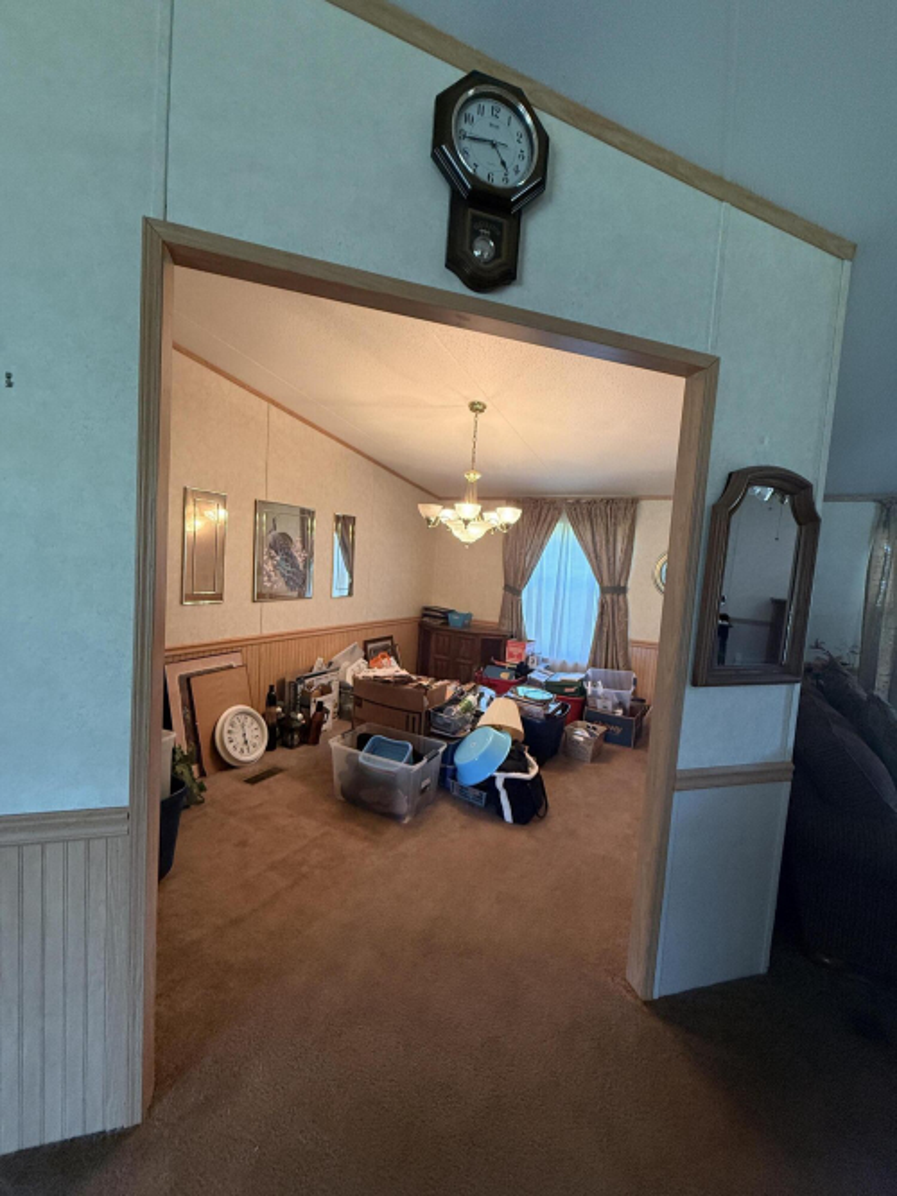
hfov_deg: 85.7
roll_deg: -4.3
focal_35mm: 14
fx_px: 484
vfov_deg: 102.1
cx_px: 448
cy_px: 598
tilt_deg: -1.4
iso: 320
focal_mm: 2.22
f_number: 2.2
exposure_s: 1/120
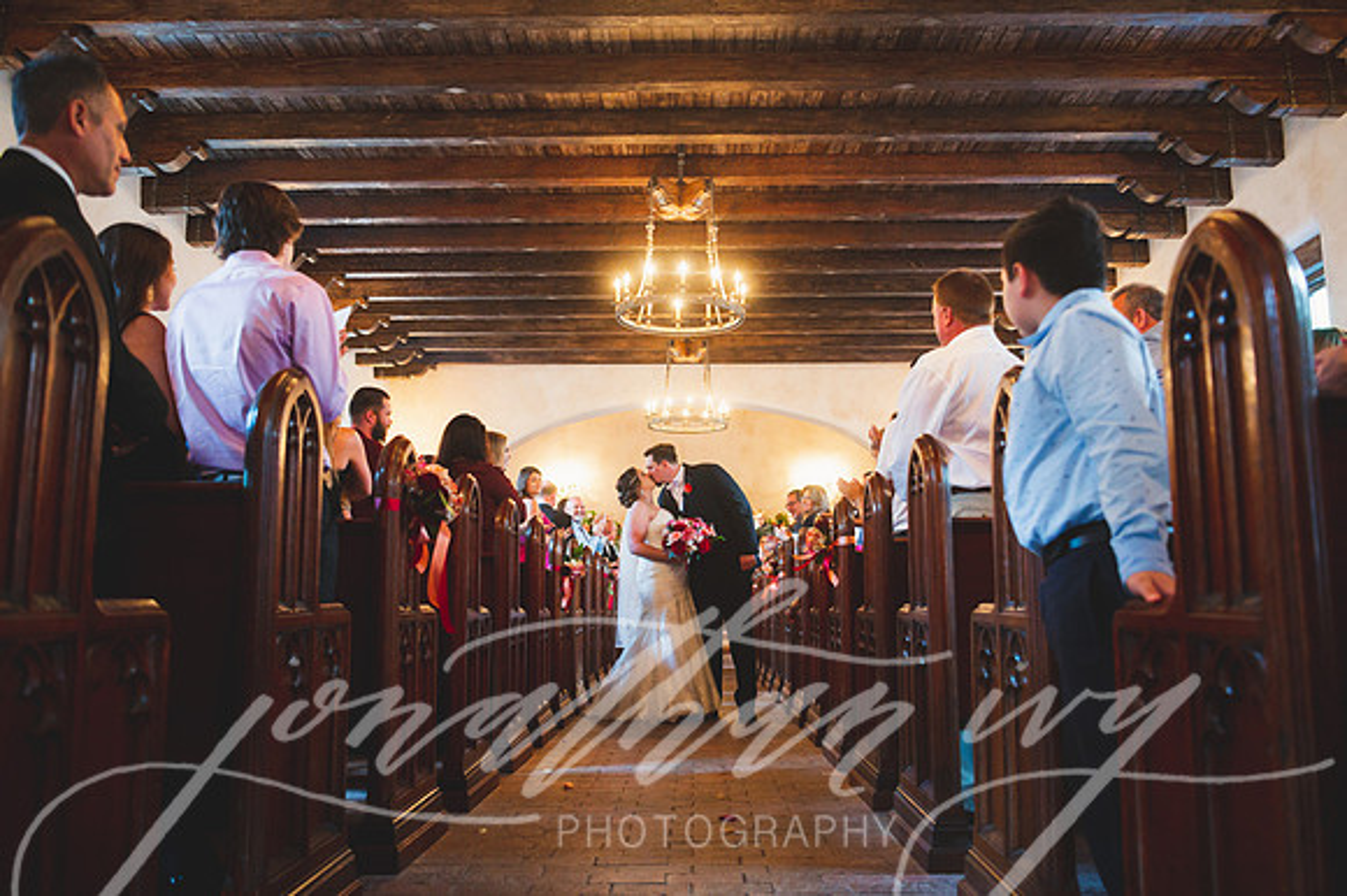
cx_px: 686
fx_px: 1097
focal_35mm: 29
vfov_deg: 44.4
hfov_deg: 63.1
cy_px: 440
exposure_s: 1/125
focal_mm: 28
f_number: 2.8
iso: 4000
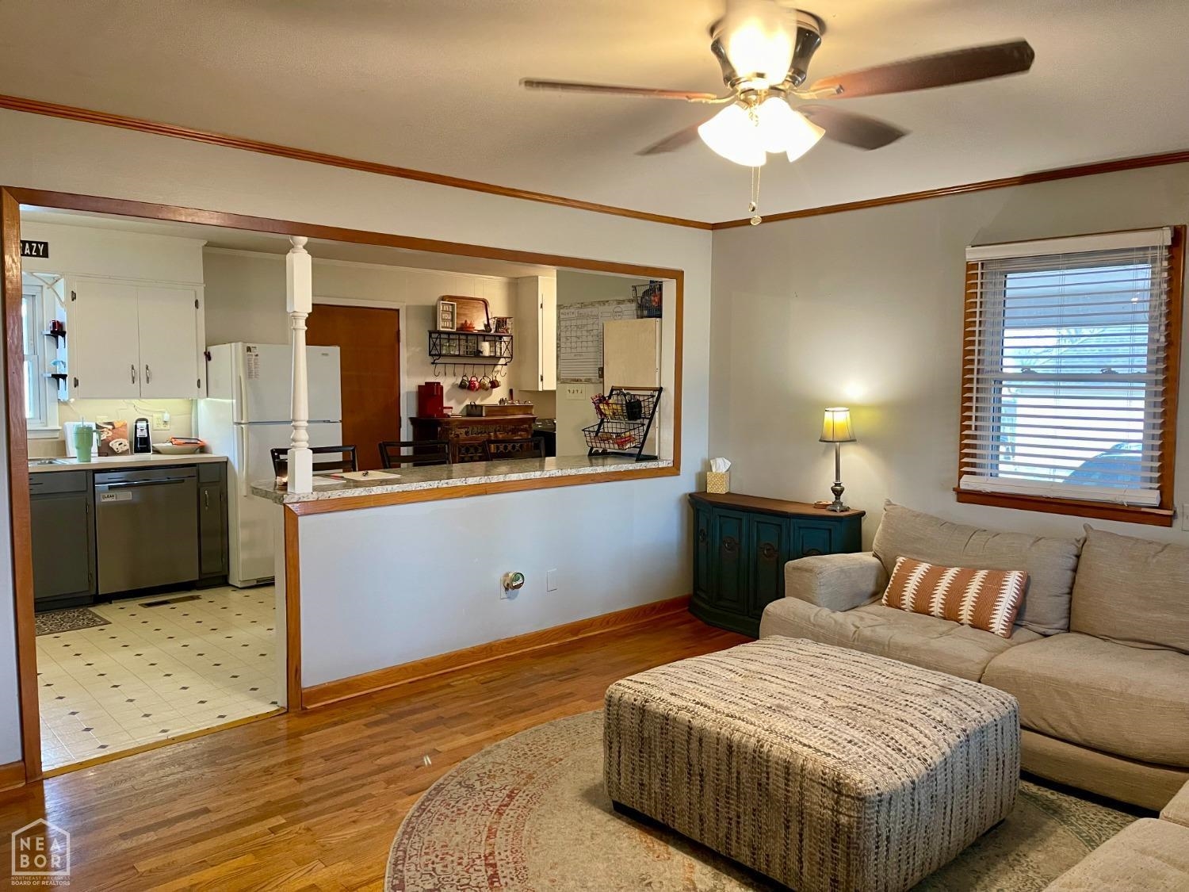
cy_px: 446
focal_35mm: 25
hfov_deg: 69.4
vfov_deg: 54.9
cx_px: 594
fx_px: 859
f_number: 1.6
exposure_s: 1/60
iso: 250
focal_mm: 5.1
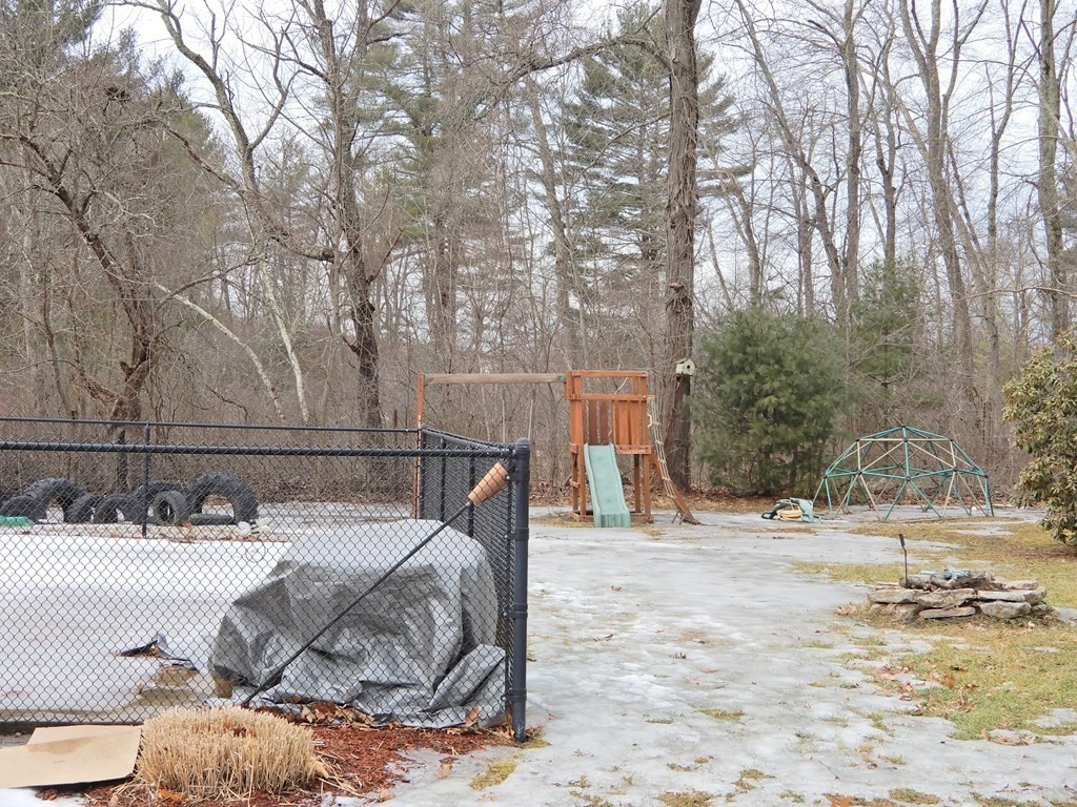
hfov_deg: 38.2
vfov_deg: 29.1
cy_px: 404
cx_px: 538
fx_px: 1556
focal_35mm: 50
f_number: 4
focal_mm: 8.9
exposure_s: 1/200
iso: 80
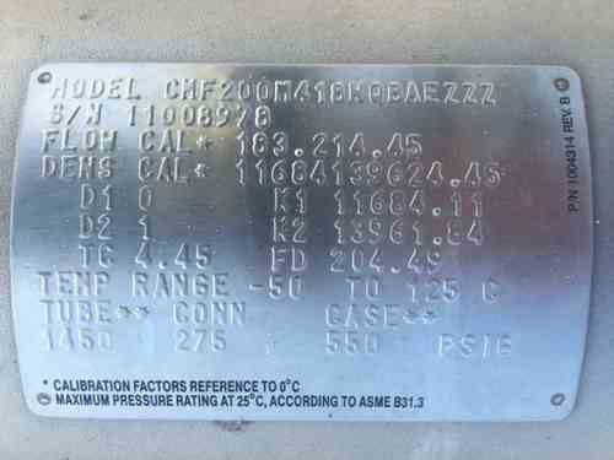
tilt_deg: -85.8
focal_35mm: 29
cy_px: 230
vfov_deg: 48.2
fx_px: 514
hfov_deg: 61.7
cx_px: 307
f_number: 2.2
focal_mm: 4.15
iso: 25
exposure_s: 1/165
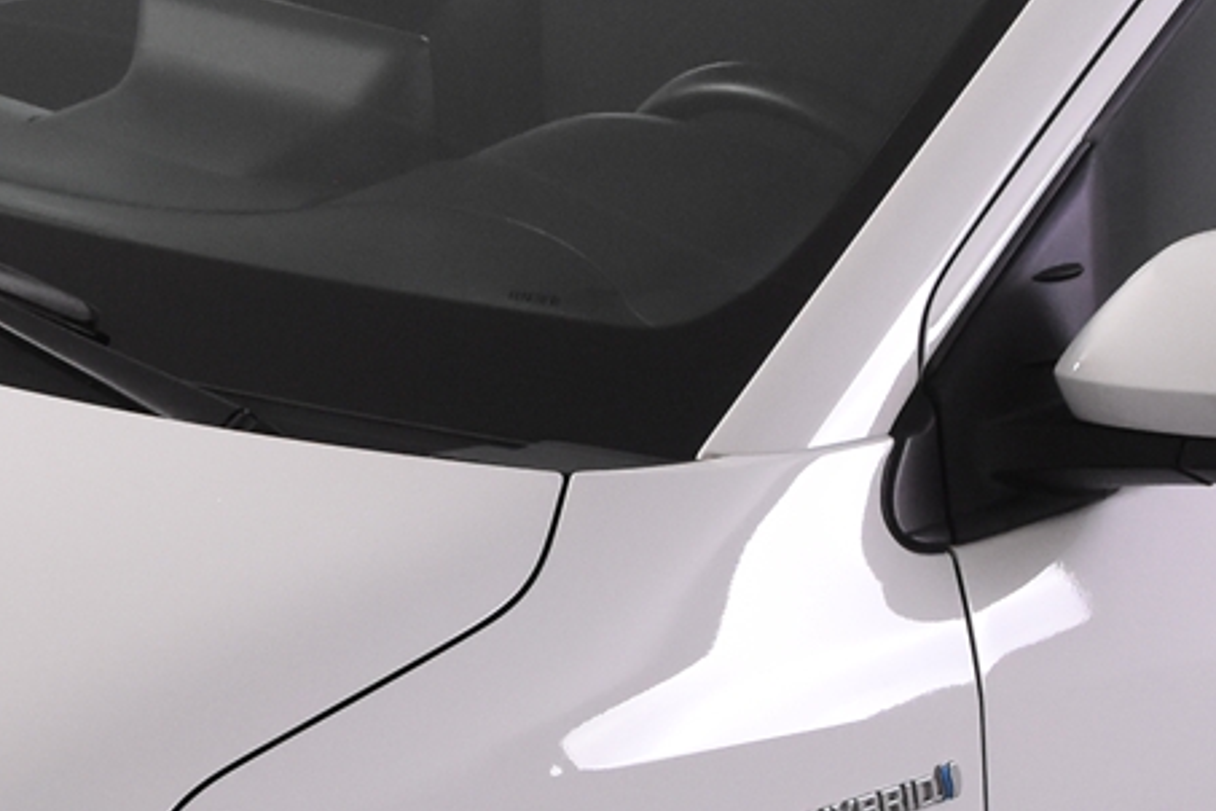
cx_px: 303
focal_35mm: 197
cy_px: 698
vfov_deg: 7.0
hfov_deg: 10.4
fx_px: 6658
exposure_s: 1/125
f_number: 5.6
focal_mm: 31
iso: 1600
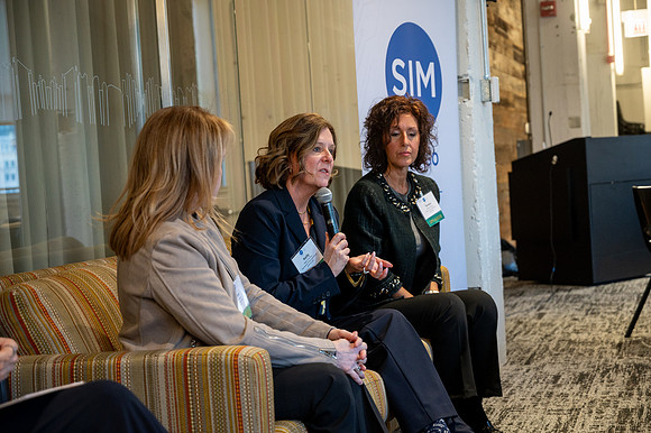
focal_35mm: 60
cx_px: 326
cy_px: 216
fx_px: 1084
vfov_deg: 22.6
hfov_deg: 33.4
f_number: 4
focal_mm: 60
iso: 1600
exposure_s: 1/50
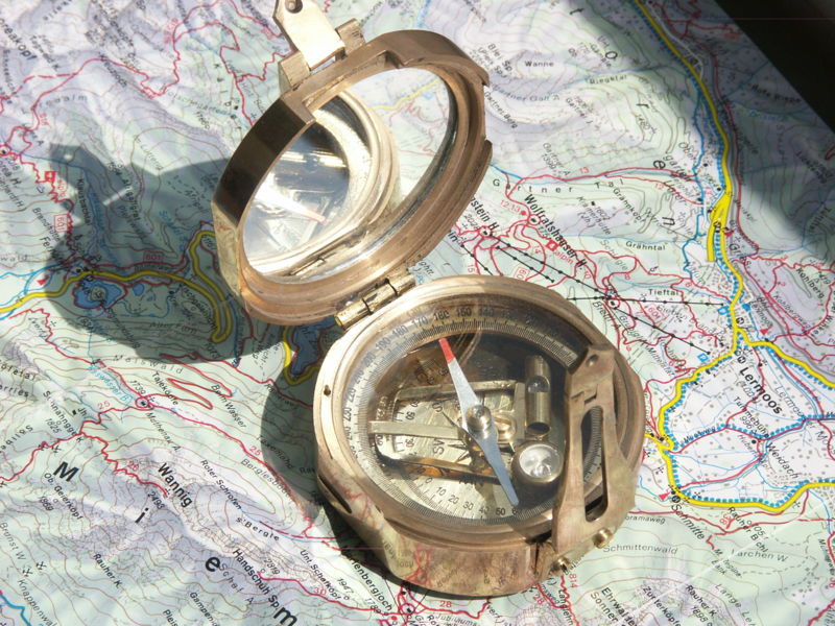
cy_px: 313
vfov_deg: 9.8
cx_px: 418
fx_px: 3642
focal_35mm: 151
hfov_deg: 13.1
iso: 100
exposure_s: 1/800
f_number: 7.1
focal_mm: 38.21
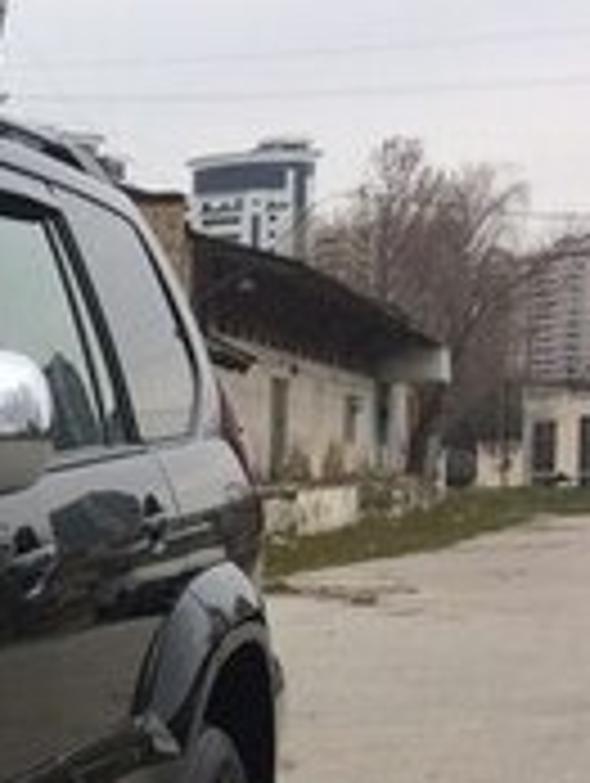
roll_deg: +2.6
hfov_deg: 11.5
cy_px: 808
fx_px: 2494
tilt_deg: -7.4
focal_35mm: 110
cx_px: -757
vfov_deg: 17.4
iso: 32
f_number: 2.2
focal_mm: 4.15
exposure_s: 1/570
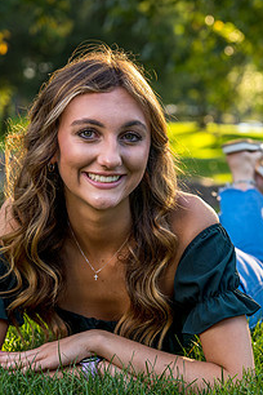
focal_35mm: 103
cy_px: 250
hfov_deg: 13.3
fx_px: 1129
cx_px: 119
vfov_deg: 19.8
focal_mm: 70
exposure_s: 1/160
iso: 200
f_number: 4.5
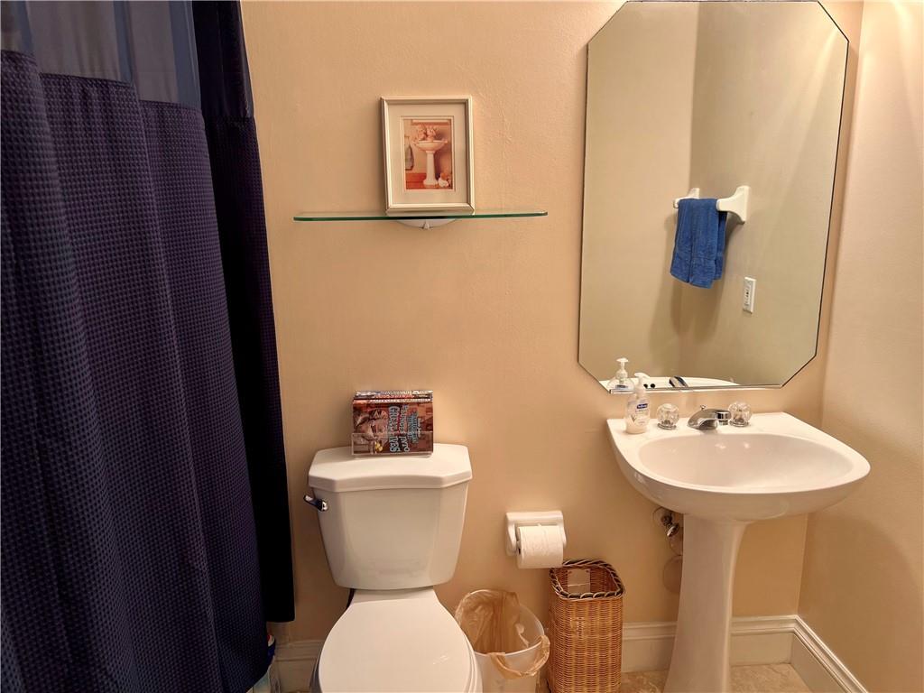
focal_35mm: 26
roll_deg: +1.1
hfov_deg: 67.3
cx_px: 462
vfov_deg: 53.1
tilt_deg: -13.5
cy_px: 346
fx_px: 694
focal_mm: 5.7
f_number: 1.5
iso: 64
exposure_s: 1/60
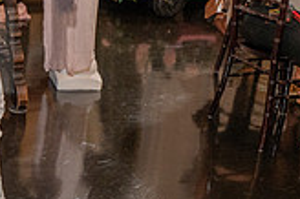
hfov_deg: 20.7
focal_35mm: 85
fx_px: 708
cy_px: 50
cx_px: -141
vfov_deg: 16.0
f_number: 2.8
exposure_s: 1/200
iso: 1600
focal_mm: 24
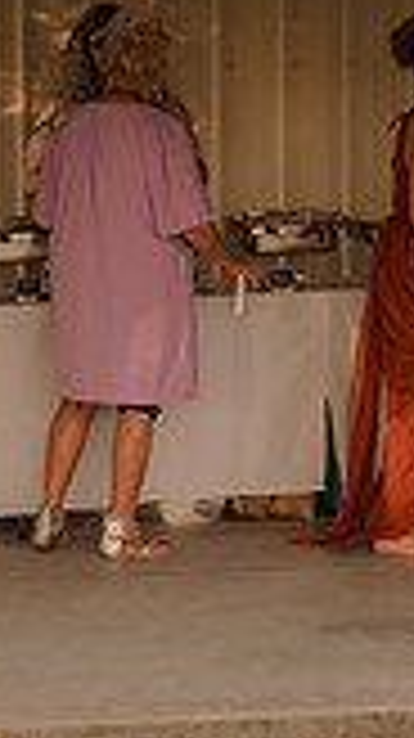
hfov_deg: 6.3
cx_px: 378
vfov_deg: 11.3
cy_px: 232
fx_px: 3735
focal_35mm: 191
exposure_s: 1/500
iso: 200
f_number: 2.8
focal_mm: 50
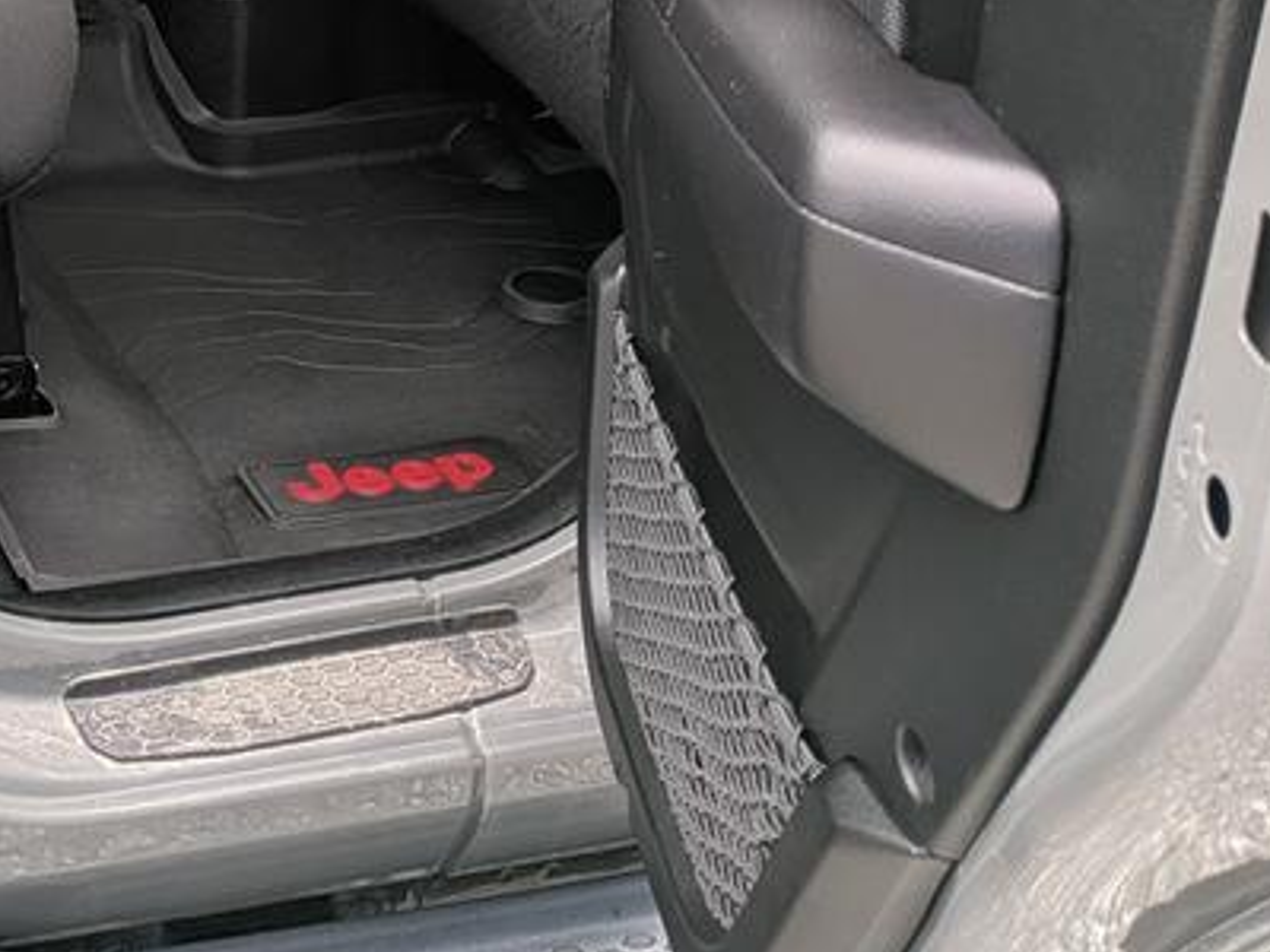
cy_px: -409
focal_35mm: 80
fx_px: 2935
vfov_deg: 17.0
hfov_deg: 23.4
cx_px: -8
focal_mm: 5.43
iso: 44
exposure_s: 1/221
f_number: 1.89
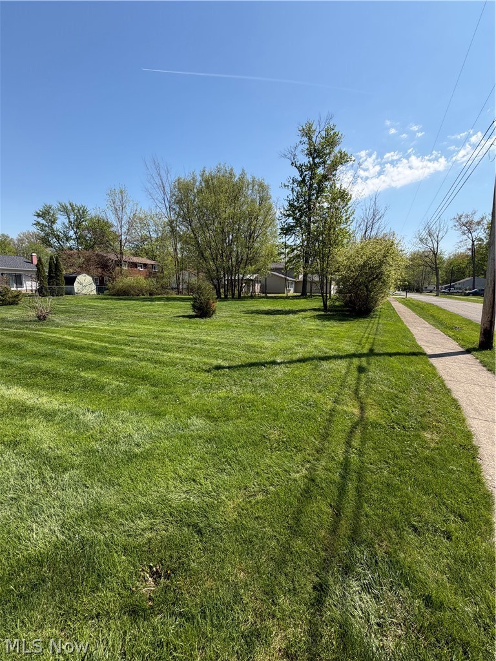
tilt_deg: -9.3
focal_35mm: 14
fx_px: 267
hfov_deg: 85.7
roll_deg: -2.1
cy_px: 330
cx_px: 248
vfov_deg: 102.1
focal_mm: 2.22
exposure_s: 1/770
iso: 25
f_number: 2.2
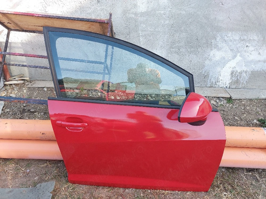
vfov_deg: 56.8
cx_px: 133
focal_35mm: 24
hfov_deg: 71.6
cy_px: 100
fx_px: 184
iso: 25
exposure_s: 1/111
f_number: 1.8
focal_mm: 5.23
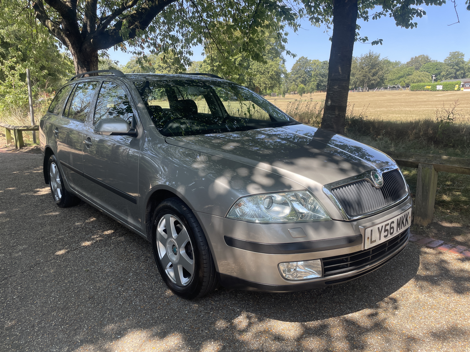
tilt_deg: -8.8
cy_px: 176
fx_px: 353
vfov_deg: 53.1
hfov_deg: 67.3
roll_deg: +0.6
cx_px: 235
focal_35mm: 26
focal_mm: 4.2
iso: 32
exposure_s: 1/584
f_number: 1.6
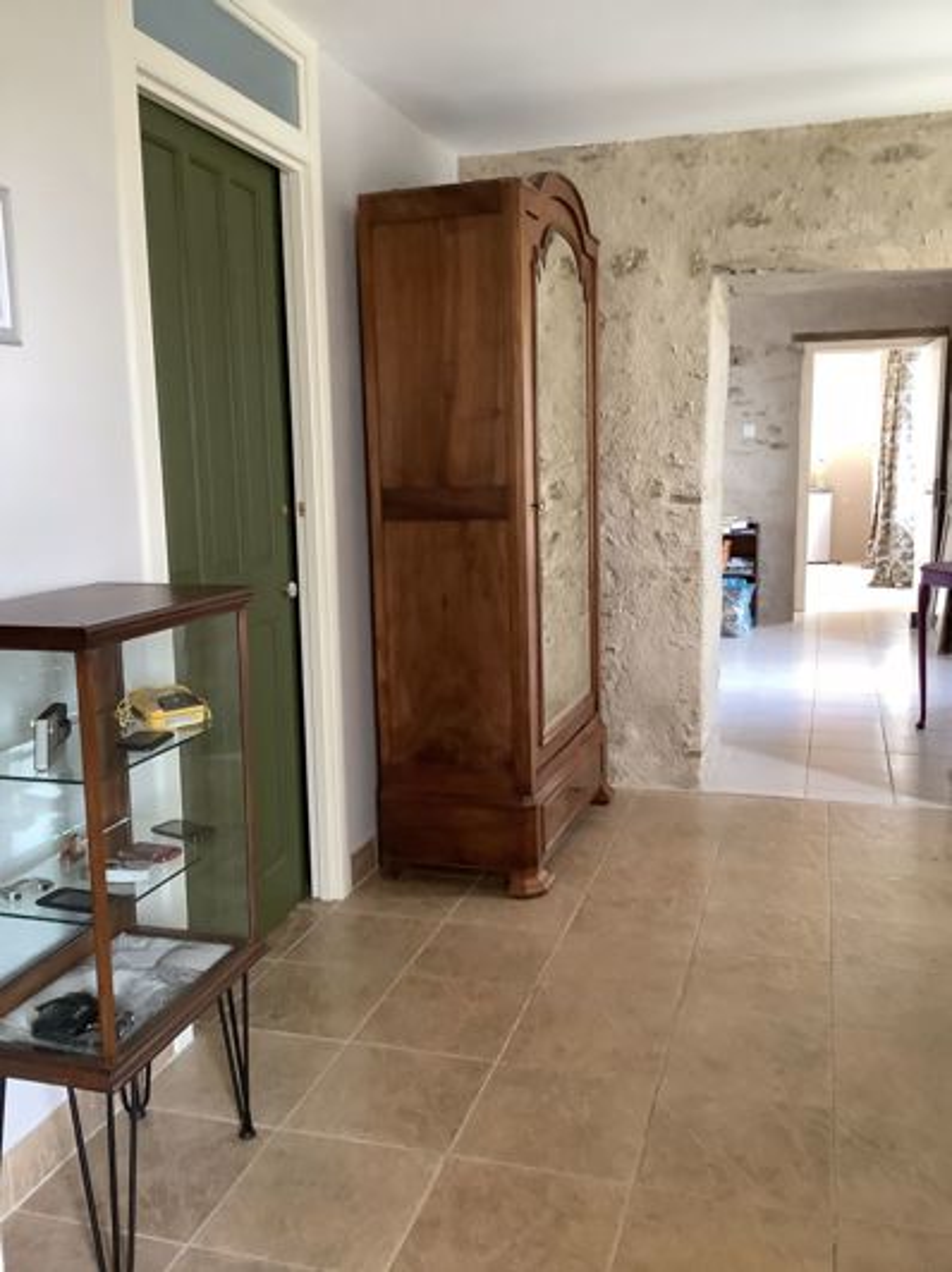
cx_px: 476
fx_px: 1139
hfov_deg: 45.4
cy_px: 636
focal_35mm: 31
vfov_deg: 58.4
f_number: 2.4
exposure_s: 1/50
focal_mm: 3.3
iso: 250
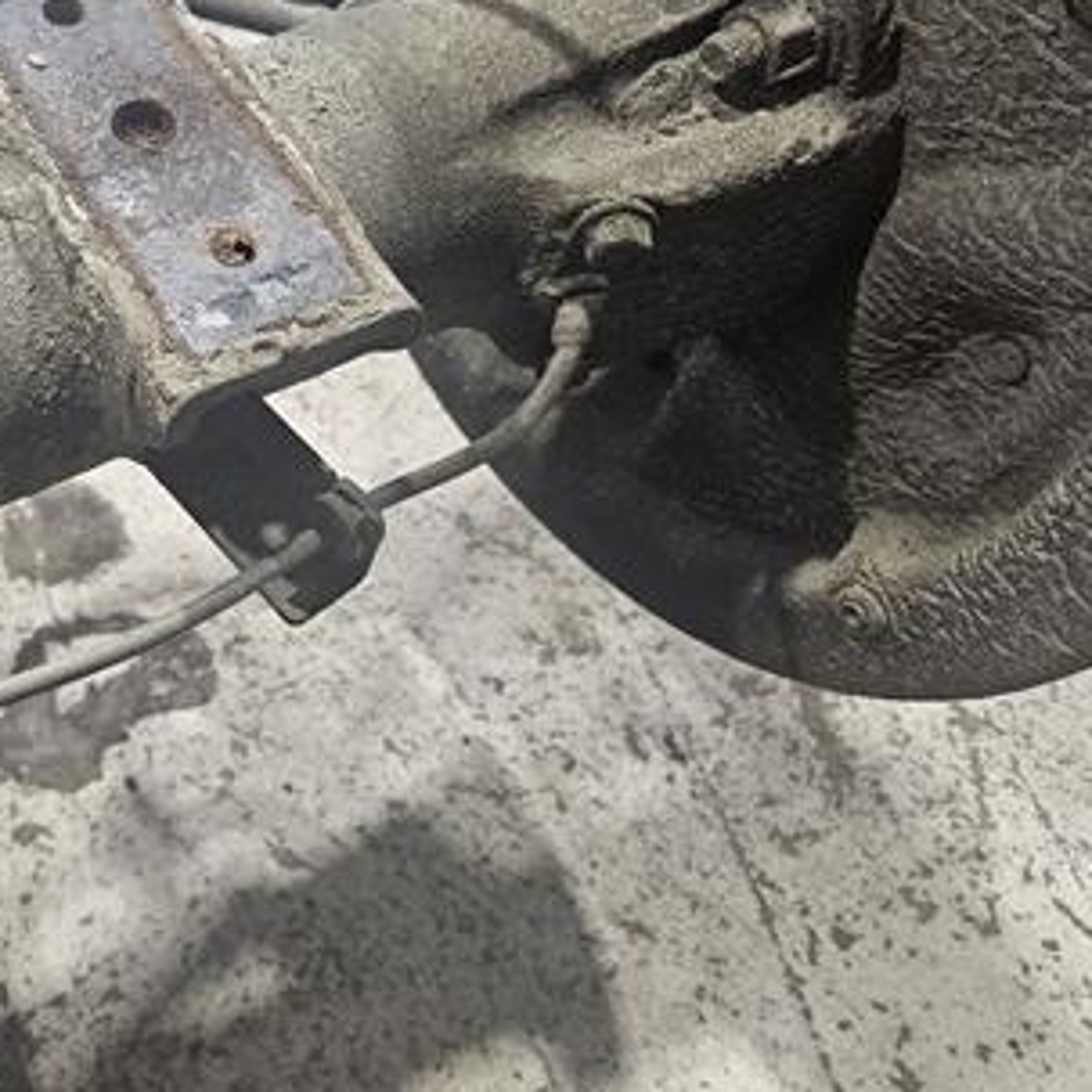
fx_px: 1535
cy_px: 357
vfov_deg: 38.7
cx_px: 61
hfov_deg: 36.2
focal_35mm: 43
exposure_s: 1/100
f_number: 1.8
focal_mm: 5.4
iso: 200
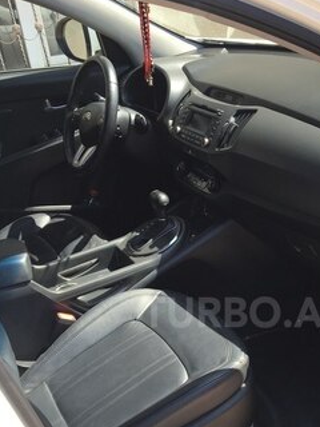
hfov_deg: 31.5
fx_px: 555
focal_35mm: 45
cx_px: 245
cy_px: 312
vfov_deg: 41.0
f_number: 2.2
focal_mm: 4.15
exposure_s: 1/259
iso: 25
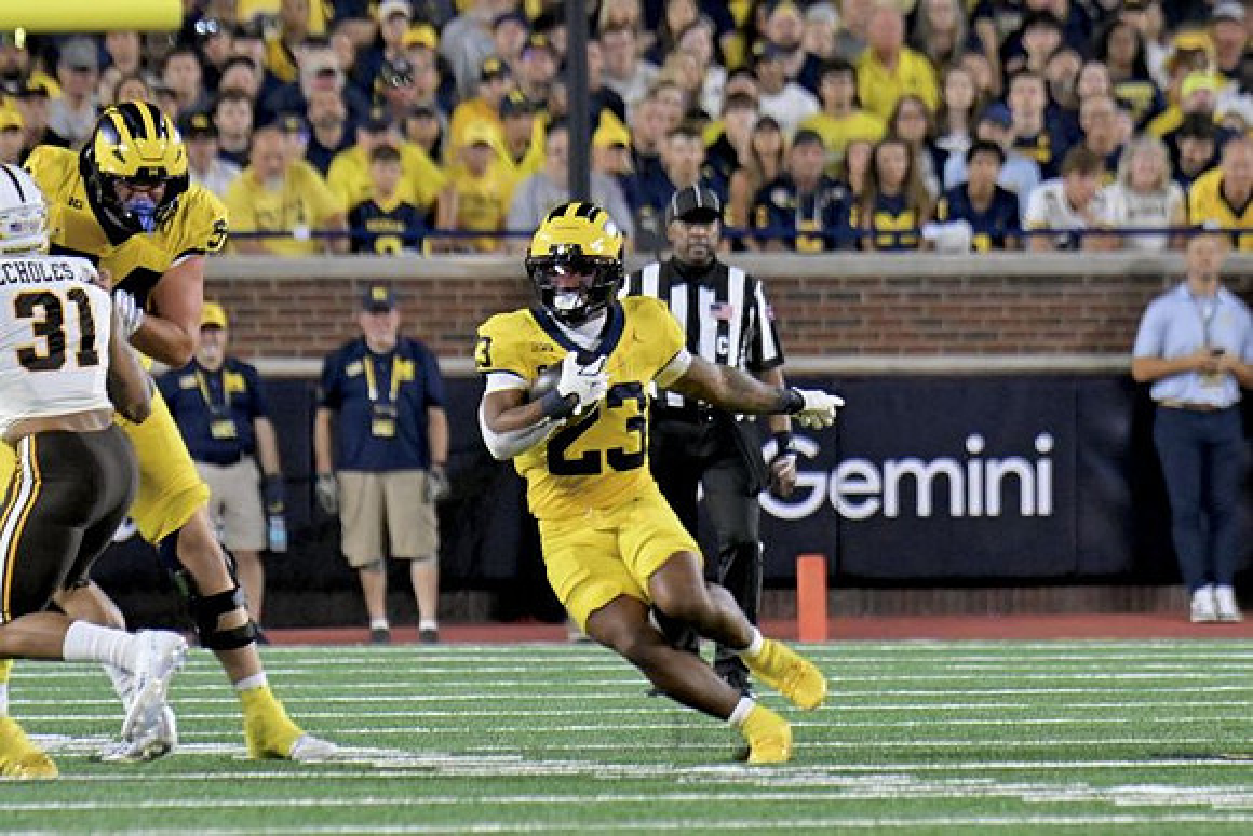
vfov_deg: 2.6
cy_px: 418
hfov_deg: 3.9
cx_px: 626
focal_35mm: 525
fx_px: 18276
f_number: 5.6
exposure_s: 1/1000
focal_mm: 350
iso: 6400
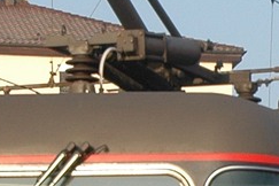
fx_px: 2844
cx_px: 442
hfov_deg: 5.6
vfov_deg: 3.7
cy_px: 397
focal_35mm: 367
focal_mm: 31
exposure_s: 1/250
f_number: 8
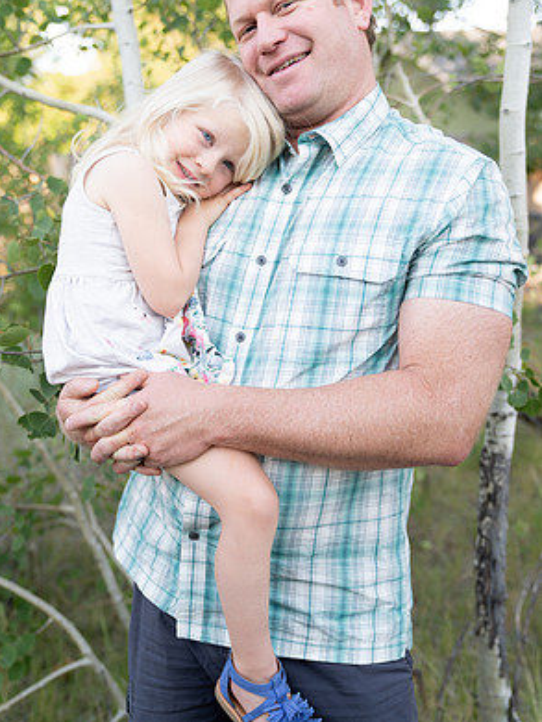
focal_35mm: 41
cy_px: 307
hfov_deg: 35.2
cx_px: 268
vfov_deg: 45.6
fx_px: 855
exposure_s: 1/320
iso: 320
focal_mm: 37
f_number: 2.8
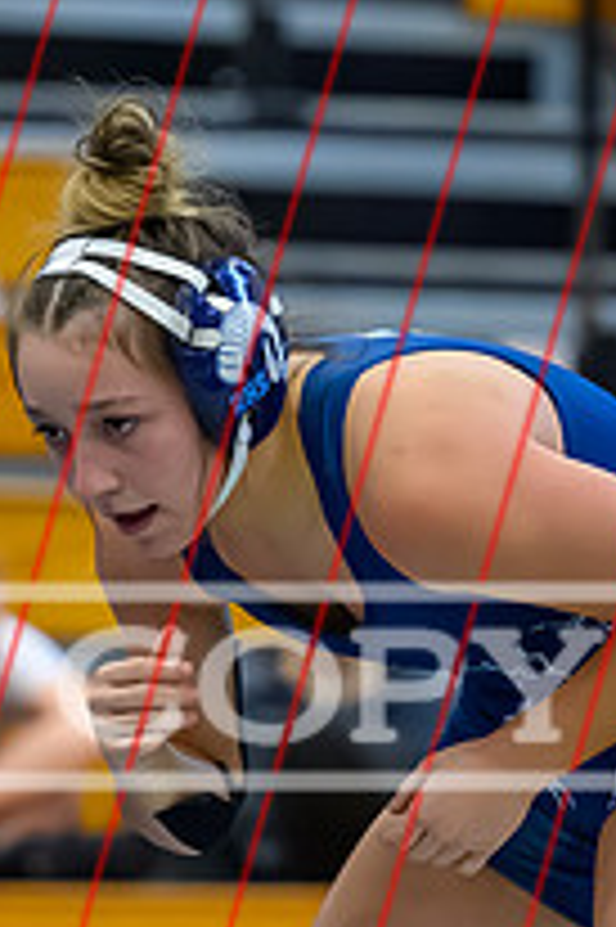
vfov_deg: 5.1
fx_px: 10360
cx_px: 28
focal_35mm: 403
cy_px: 592
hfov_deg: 3.4
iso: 10000
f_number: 2.8
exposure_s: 1/640
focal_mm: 125
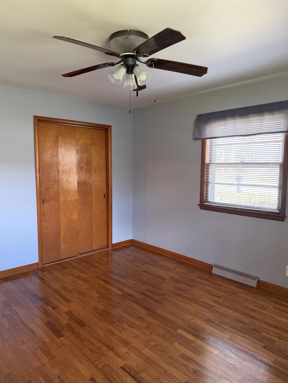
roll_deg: -0.4
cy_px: 192
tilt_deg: -5.1
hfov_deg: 56.8
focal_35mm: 24
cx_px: 144
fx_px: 266
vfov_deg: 71.6
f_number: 1.78
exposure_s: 1/60
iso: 320
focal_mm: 6.76
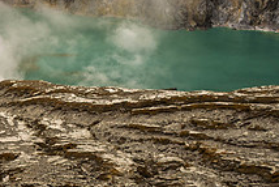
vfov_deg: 20.7
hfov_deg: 29.0
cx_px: 1
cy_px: 37
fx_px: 504
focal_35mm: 65
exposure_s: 1/125
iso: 220
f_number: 6.3
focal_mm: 24
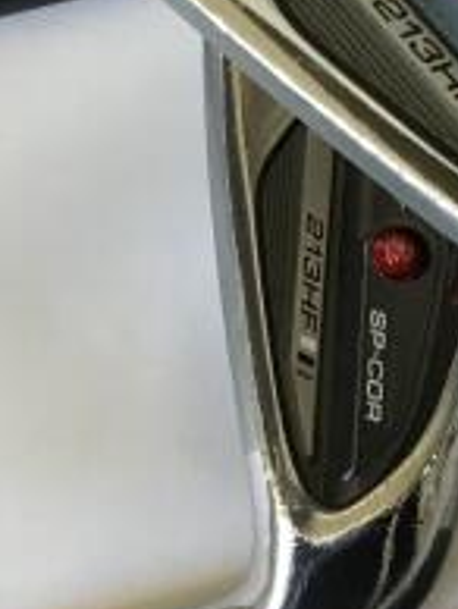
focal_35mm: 115
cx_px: 317
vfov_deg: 16.8
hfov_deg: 12.9
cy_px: 28
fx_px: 2024
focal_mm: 3.3
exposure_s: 1/33
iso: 100
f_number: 2.4
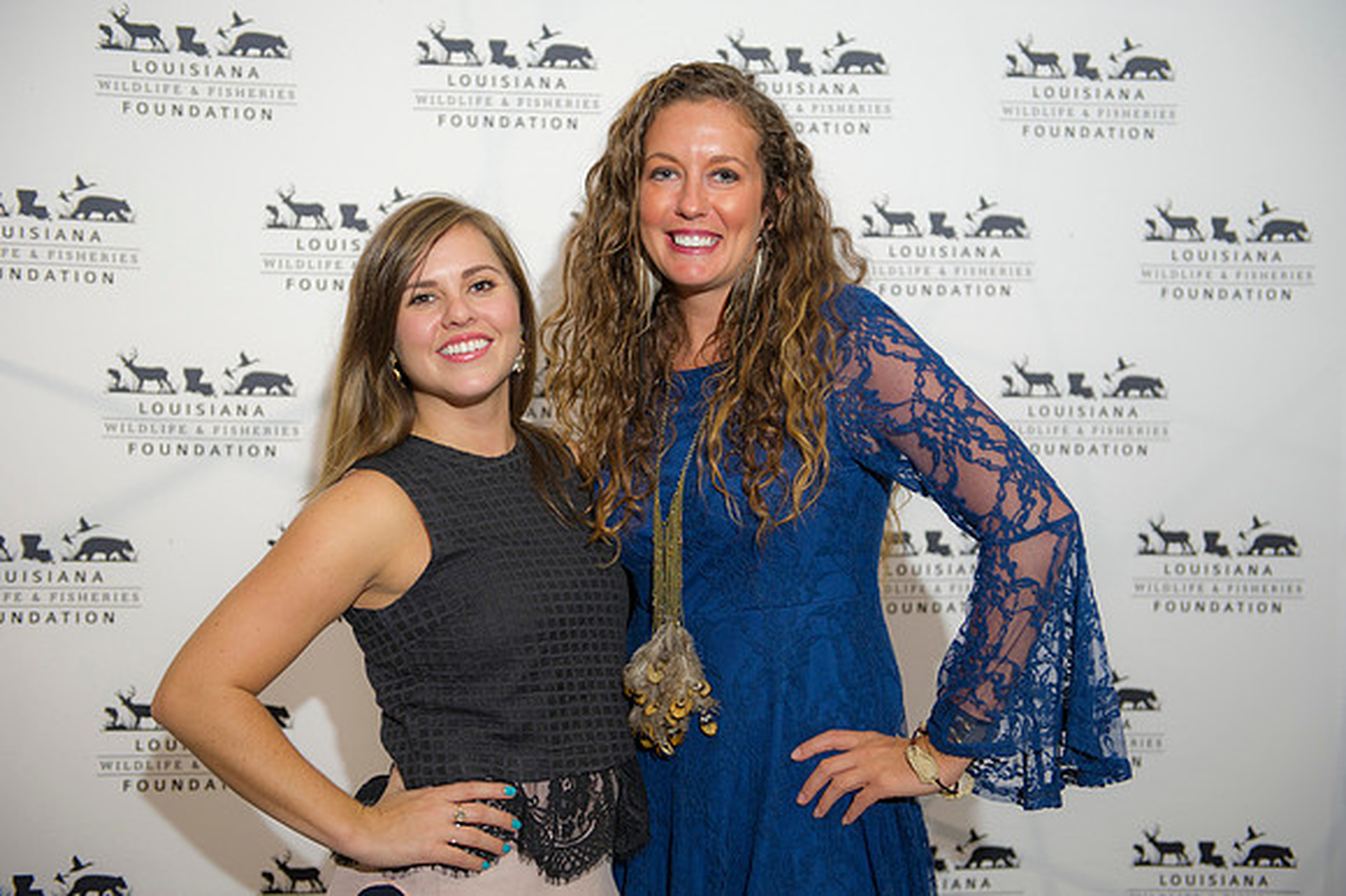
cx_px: 673
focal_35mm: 48
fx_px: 1794
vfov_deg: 28.0
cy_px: 448
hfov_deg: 41.1
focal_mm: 48
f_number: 3.2
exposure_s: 1/125
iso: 800
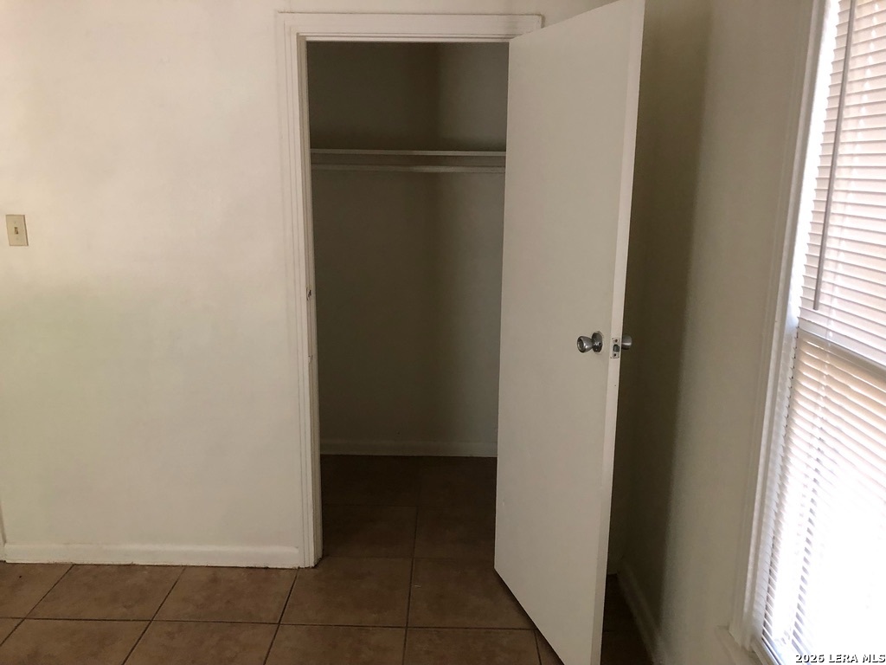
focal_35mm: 28
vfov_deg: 49.7
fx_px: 717
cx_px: 443
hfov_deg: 63.4
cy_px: 332
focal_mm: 3.99
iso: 80
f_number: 1.8
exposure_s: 1/15
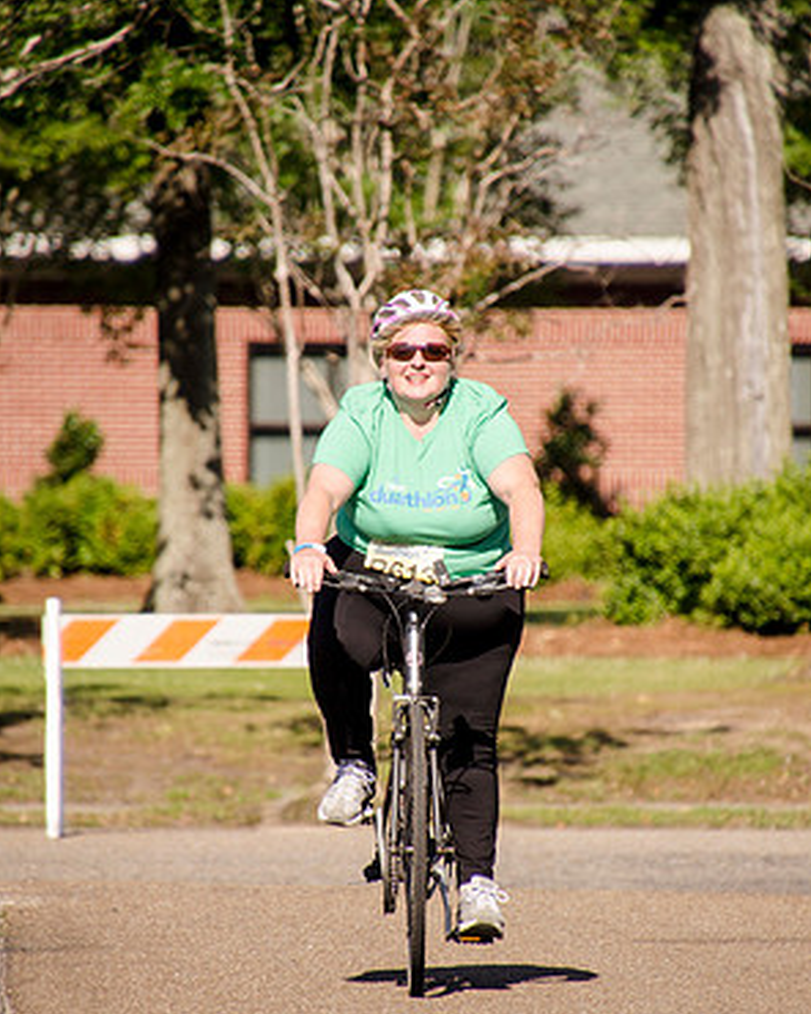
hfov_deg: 3.0
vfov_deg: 3.8
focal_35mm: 513
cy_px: 603
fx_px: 15392
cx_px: 406
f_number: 6.3
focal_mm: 300
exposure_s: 1/2500
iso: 640
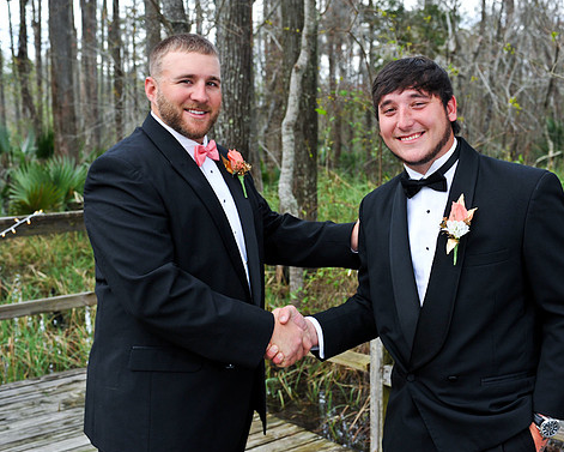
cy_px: 229
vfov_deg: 29.1
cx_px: 280
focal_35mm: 52
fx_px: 868
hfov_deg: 36.0
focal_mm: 45
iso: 320
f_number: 5.6
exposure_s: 1/160
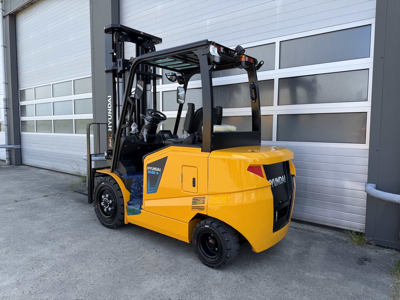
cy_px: 150
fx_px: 277
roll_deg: +0.2
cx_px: 200
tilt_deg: -3.9
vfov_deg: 56.8
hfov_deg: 71.6
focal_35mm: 24
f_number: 1.78
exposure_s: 1/1271
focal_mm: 6.76
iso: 80
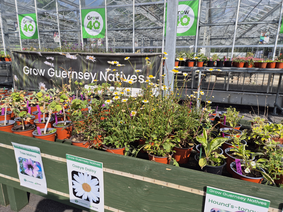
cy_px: 106
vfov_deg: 58.9
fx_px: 188
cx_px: 142
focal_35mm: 23
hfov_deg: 73.9
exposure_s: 1/2712
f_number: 1.8
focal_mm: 5.4
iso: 25
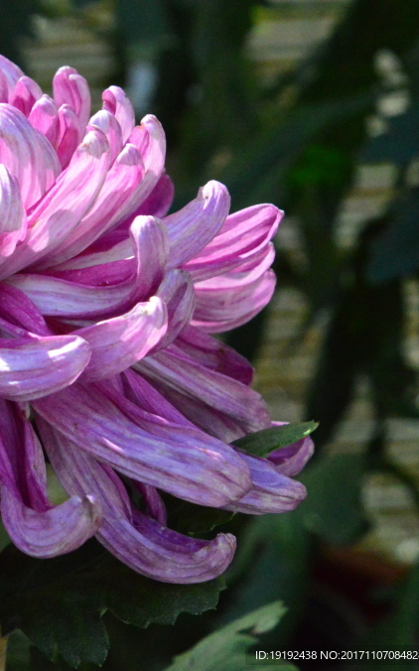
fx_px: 2962
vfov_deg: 12.9
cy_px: 337
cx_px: -28
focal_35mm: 162
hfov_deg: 8.0
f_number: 13
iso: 6400
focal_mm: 70
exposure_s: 1/200
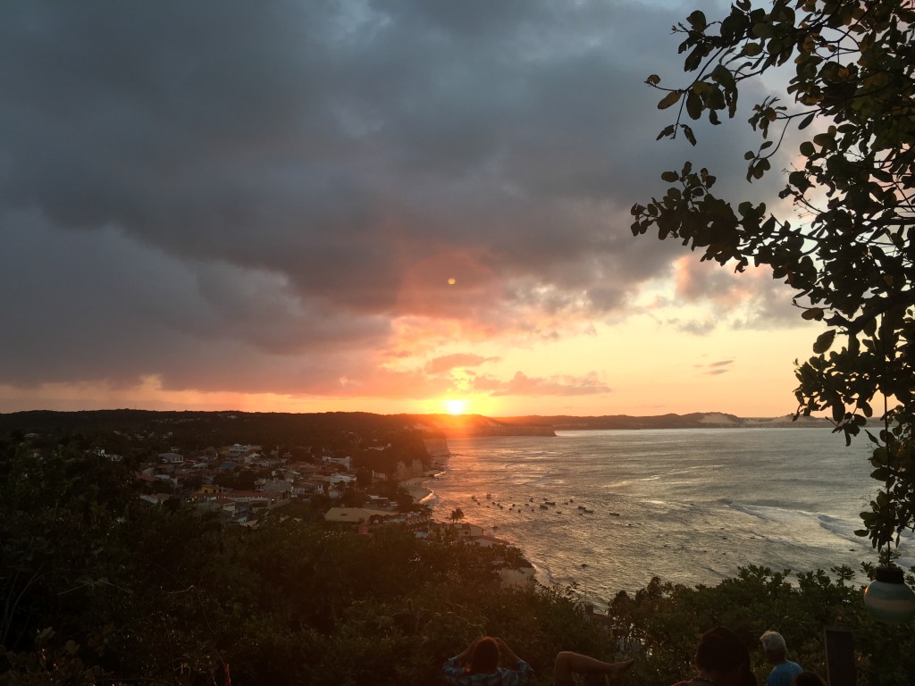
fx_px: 767
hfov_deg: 61.7
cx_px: 458
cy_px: 343
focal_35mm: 29
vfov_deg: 48.2
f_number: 2.2
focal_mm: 4.15
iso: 25
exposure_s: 1/120
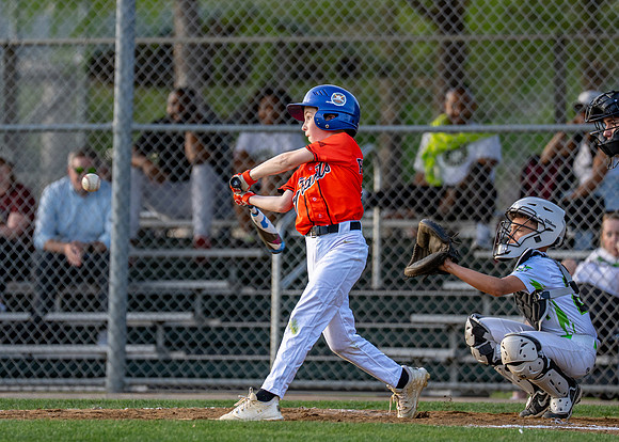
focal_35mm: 383
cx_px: 321
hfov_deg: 5.3
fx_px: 6739
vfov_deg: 3.8
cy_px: 175
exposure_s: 1/2000
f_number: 2.8
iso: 400
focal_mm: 200
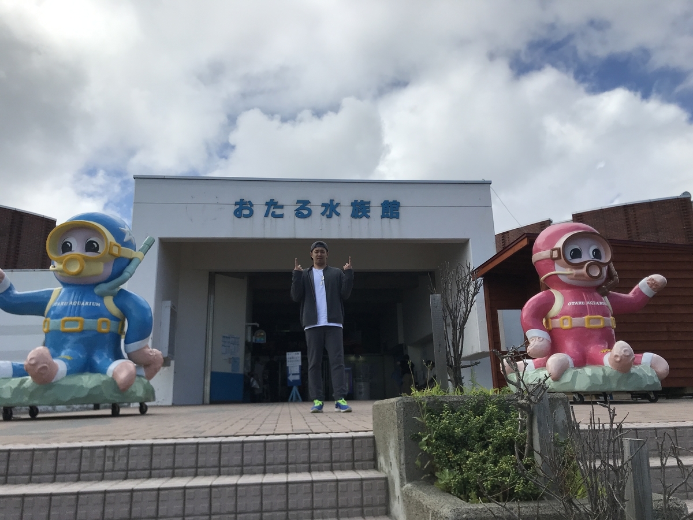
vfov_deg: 49.7
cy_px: 260
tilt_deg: +17.0
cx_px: 346
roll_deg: +1.6
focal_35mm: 28
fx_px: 561
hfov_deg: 63.4
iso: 20
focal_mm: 3.99
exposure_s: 1/4566
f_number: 1.8
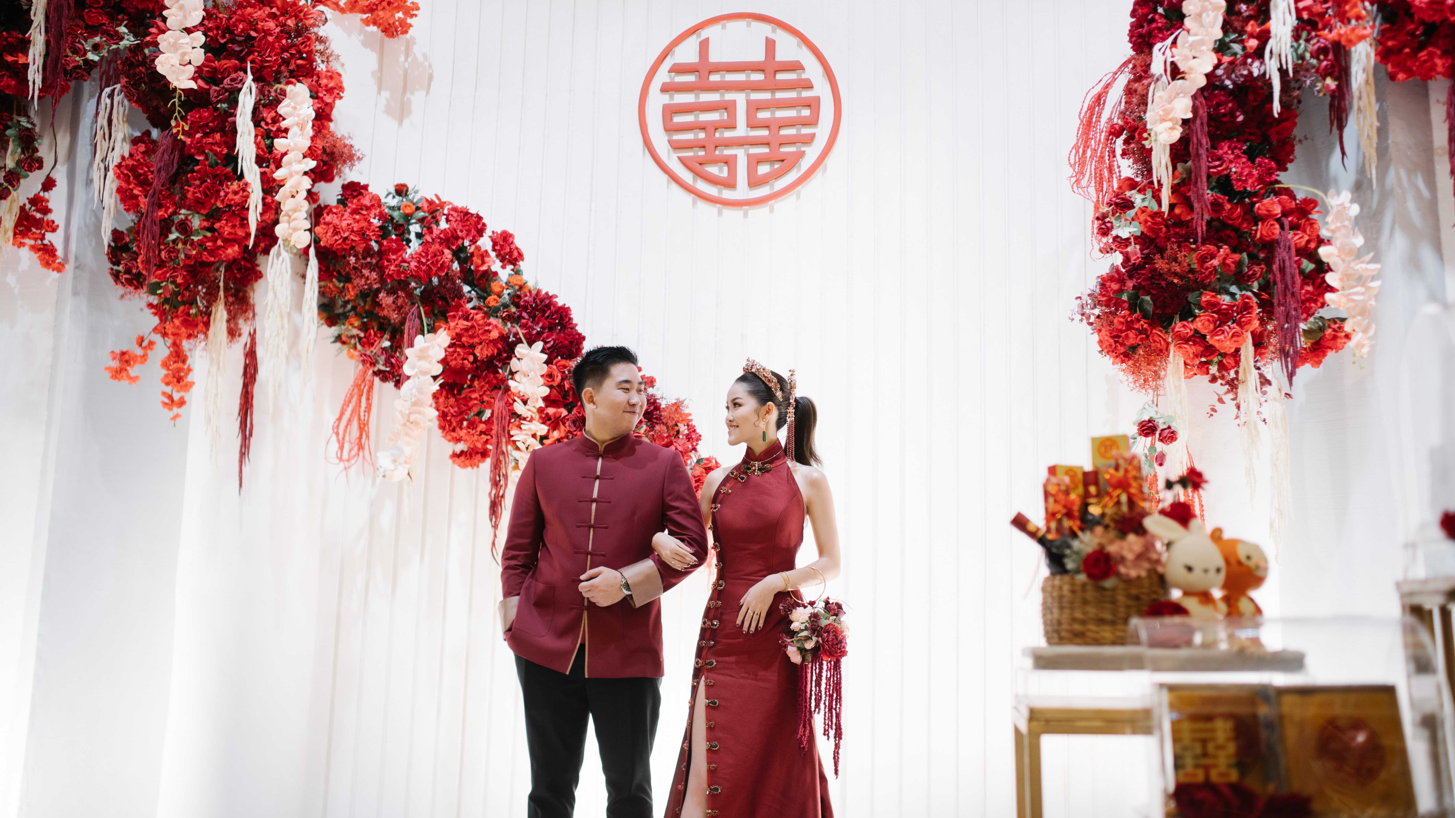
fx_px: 1427
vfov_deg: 31.9
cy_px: 353
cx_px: 732
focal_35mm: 37
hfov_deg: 54.0
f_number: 2.4
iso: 800
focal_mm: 35
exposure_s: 1/125
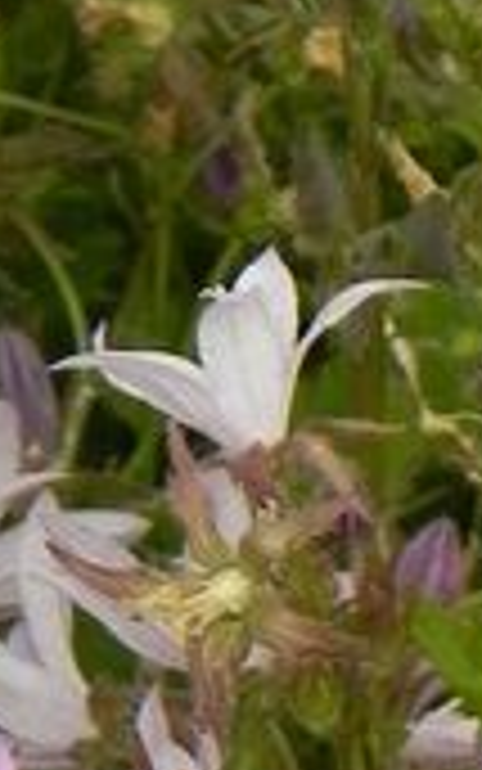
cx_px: 820
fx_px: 14973
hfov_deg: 1.8
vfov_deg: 2.9
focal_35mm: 713
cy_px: 1058
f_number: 5
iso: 160
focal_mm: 25.7
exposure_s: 1/250
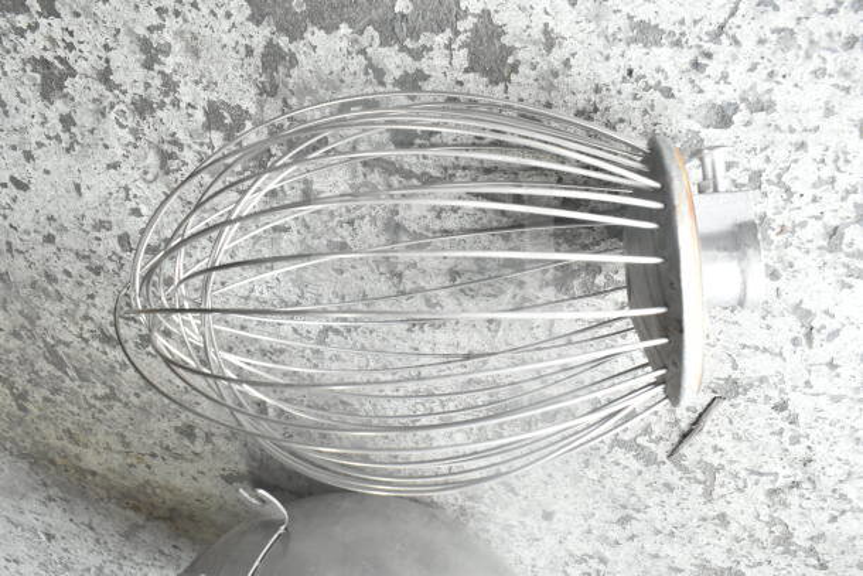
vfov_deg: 40.0
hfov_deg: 57.2
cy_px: 288
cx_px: 432
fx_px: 791
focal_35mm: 33
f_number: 7.1
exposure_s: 1/200
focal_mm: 22
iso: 1600
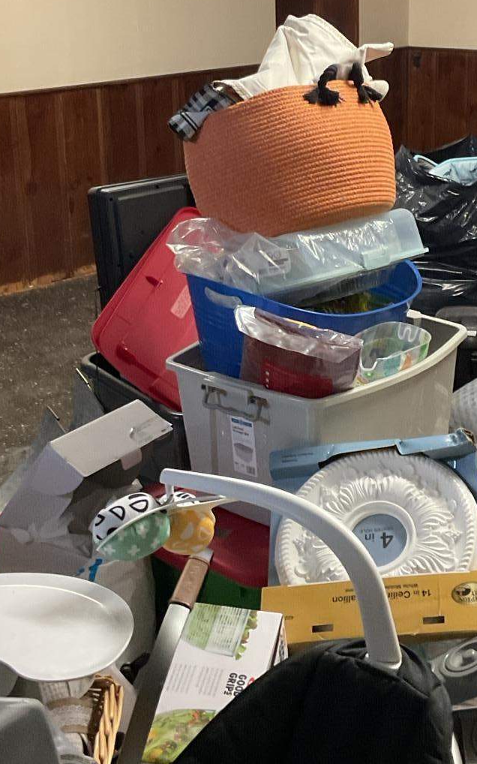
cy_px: 266
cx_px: 316
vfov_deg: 34.8
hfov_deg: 22.3
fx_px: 1207
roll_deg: +1.9
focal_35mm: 58
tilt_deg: -15.7
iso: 250
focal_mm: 3
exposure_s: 1/40
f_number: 1.8
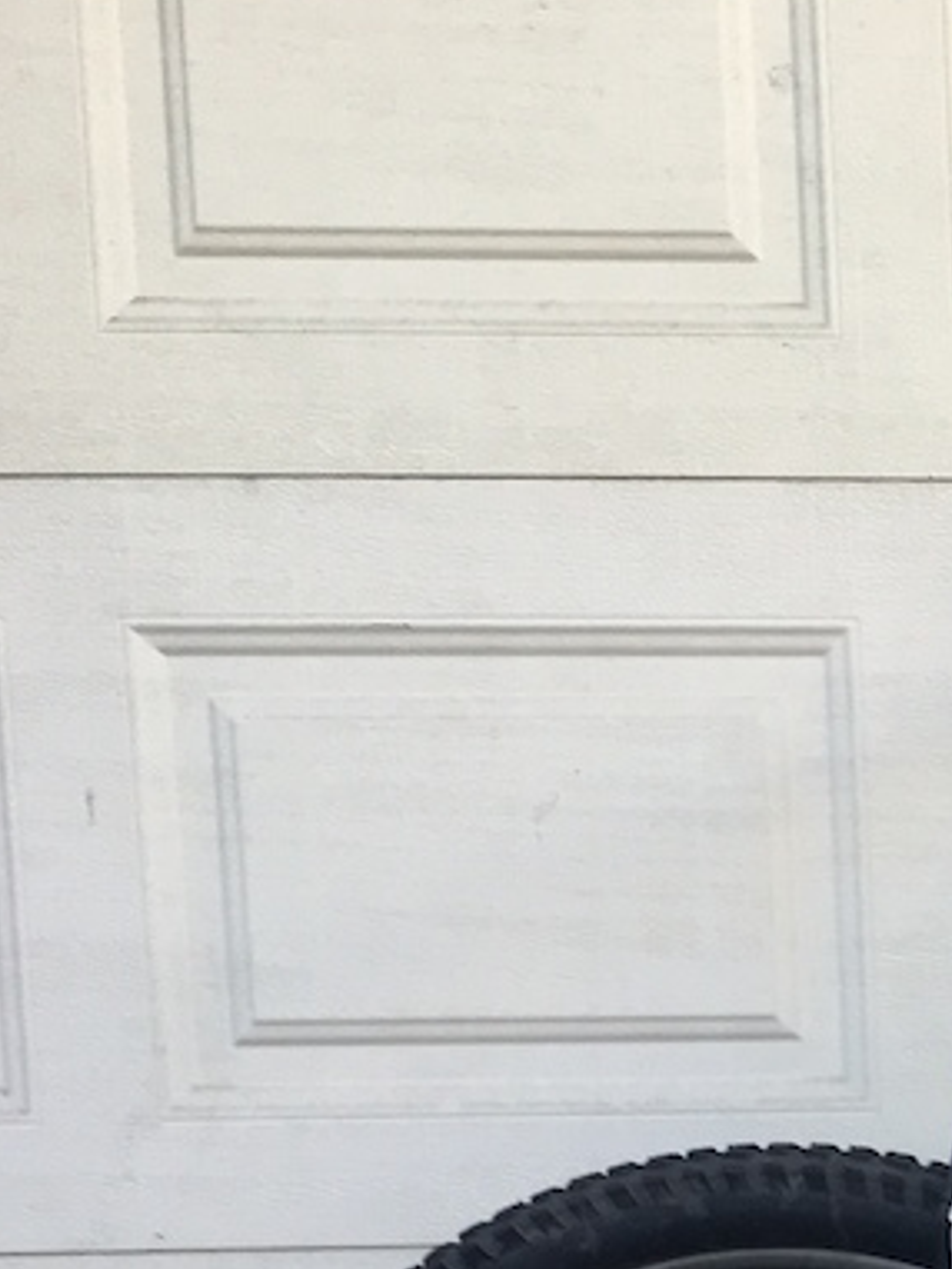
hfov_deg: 16.2
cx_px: 1674
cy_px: 1229
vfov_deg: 24.1
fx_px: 2859
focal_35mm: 78
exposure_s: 1/120
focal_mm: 4.15
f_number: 2.2
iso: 40
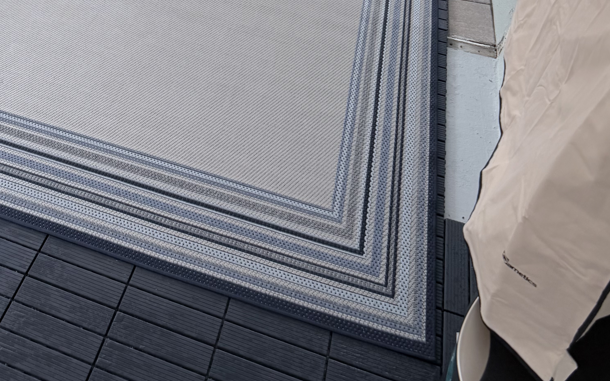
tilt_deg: -34.4
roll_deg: -2.9
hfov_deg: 40.5
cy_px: -93
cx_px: 202
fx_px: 815
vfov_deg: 23.7
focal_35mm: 49
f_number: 1.78
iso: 80
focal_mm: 6.76
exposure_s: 1/501
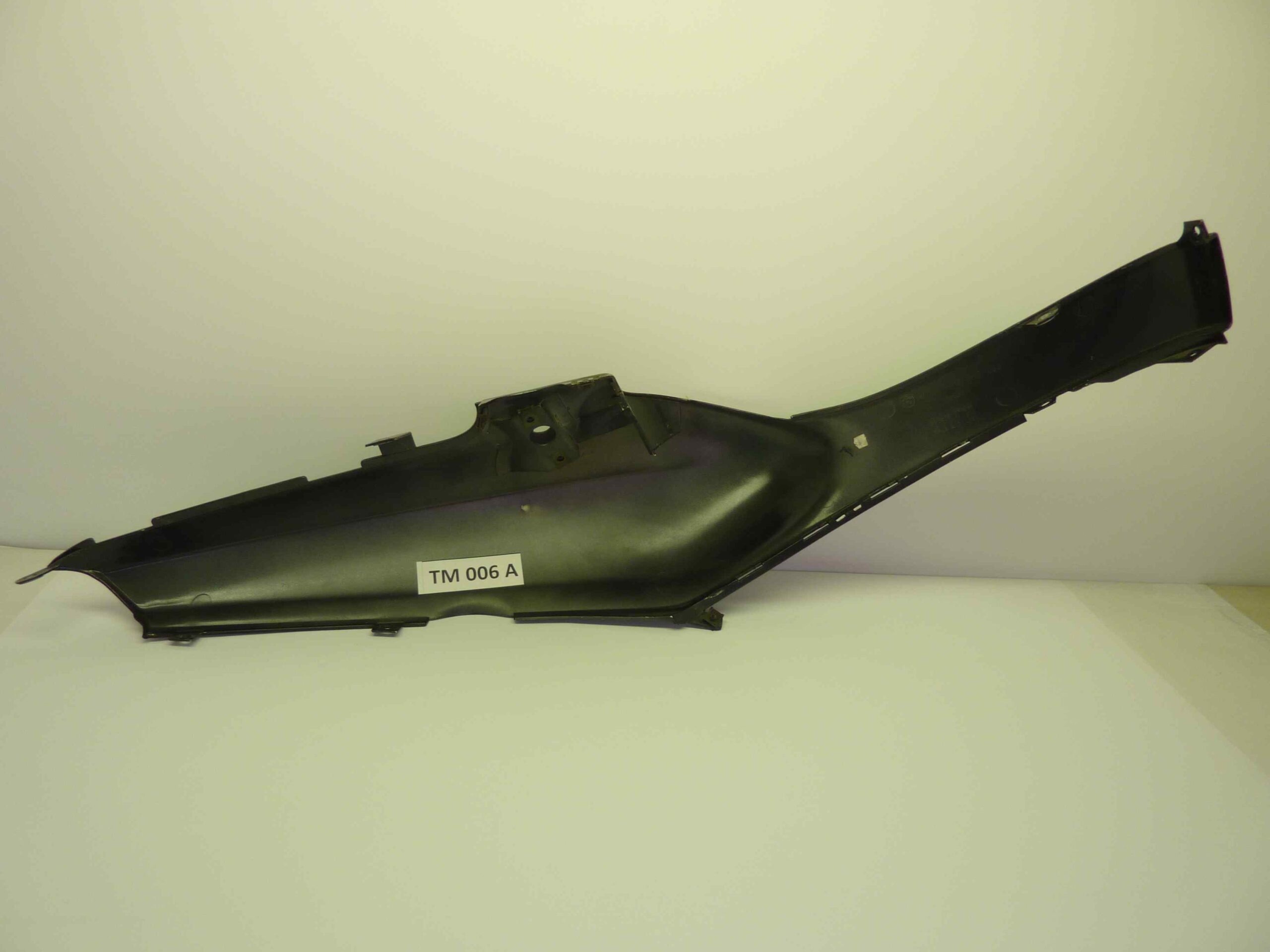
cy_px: 476
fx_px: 917
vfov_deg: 54.9
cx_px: 635
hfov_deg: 69.4
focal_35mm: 25
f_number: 3.3
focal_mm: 4.1
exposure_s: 1/50
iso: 80
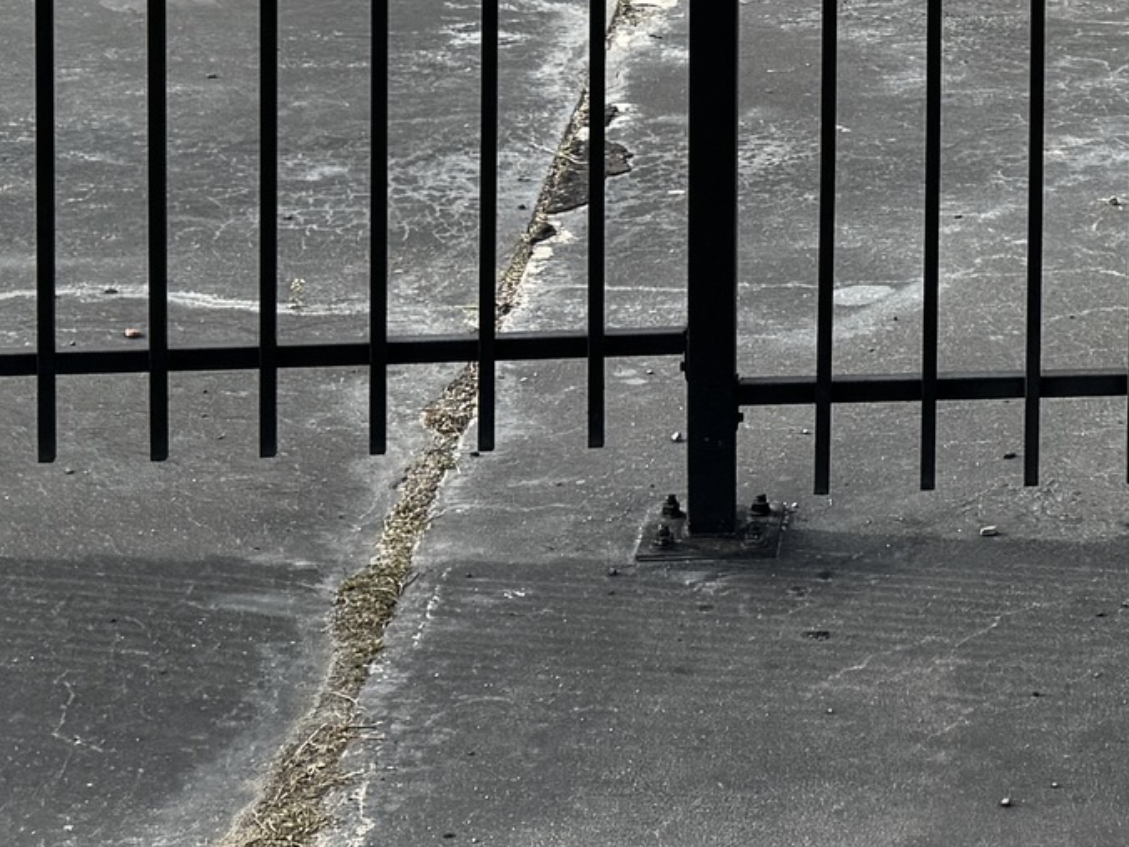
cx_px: 1403
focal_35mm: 109
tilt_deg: -4.7
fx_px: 3555
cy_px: -456
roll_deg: -1.2
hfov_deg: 17.1
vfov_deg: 12.8
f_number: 1.78
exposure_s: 1/2959
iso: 80
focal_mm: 6.76
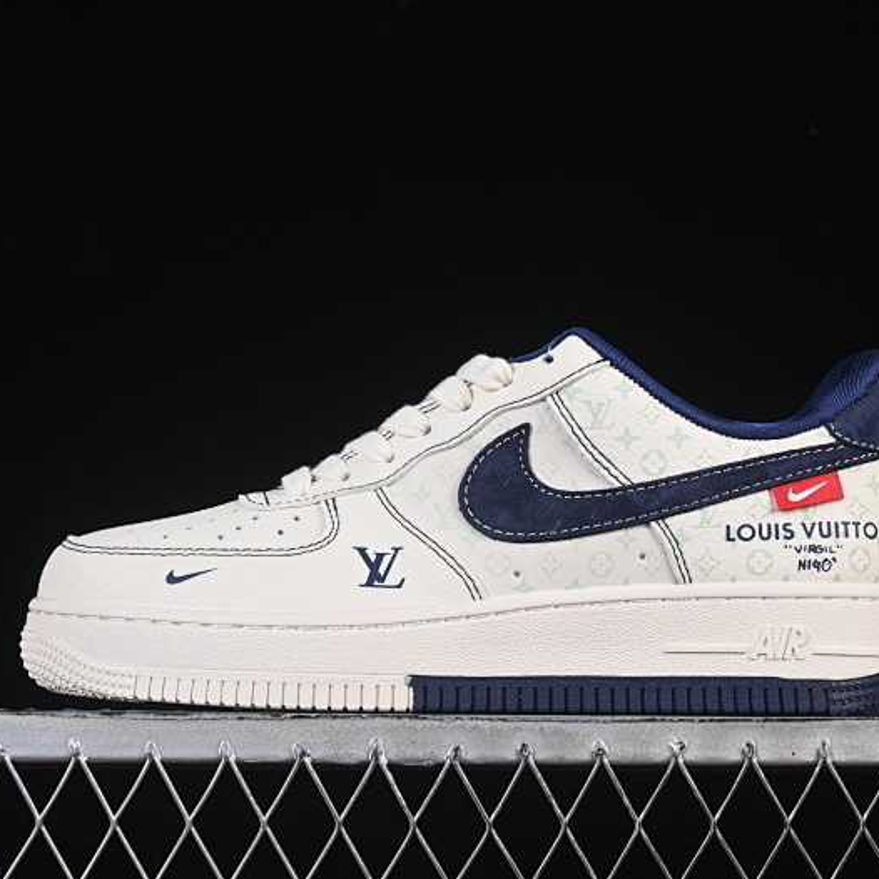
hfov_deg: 17.9
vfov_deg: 17.9
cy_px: 440
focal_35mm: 97
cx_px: 485
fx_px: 2787
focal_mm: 50
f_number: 8
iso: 160
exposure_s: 1/80
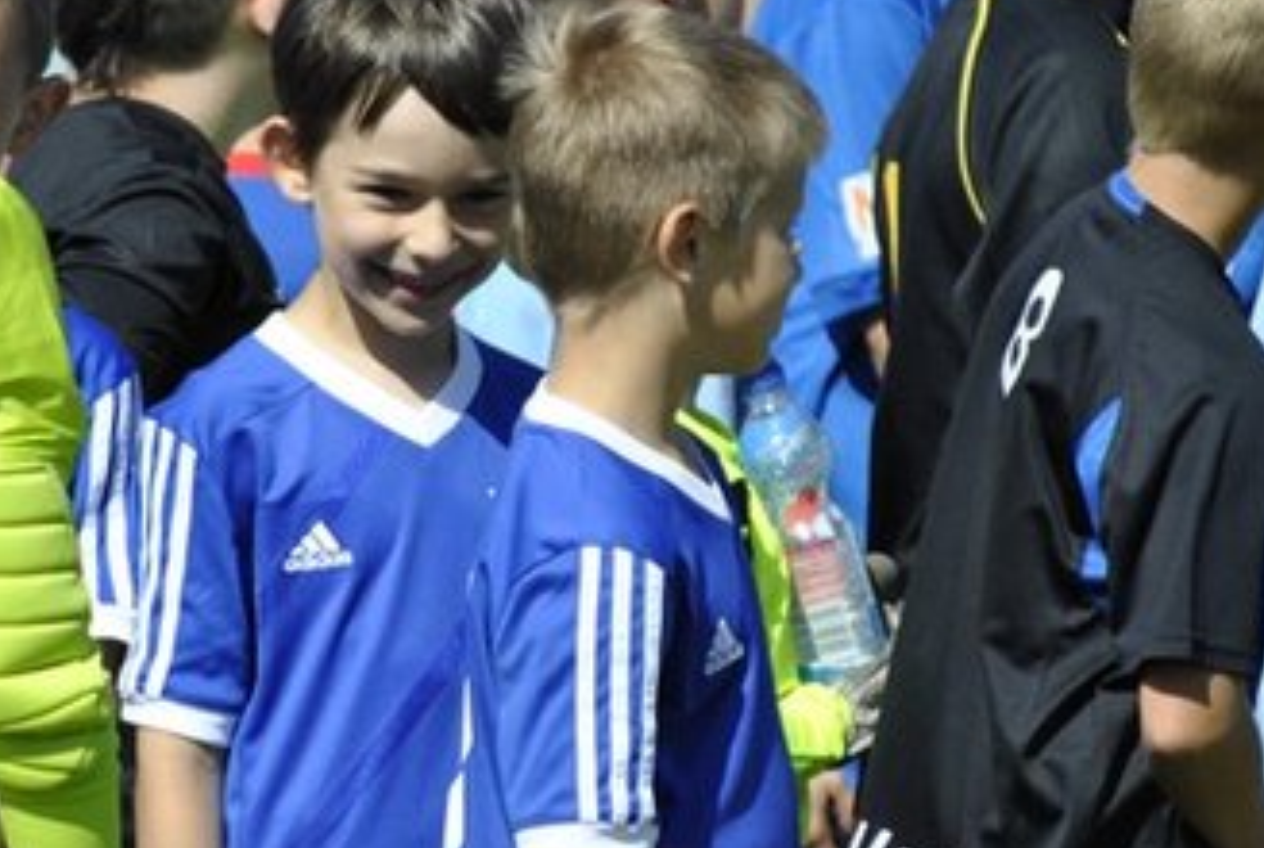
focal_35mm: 594
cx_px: 555
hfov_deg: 3.5
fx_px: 20894
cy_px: 355
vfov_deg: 2.3
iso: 200
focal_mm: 200
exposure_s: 1/800
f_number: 5.6
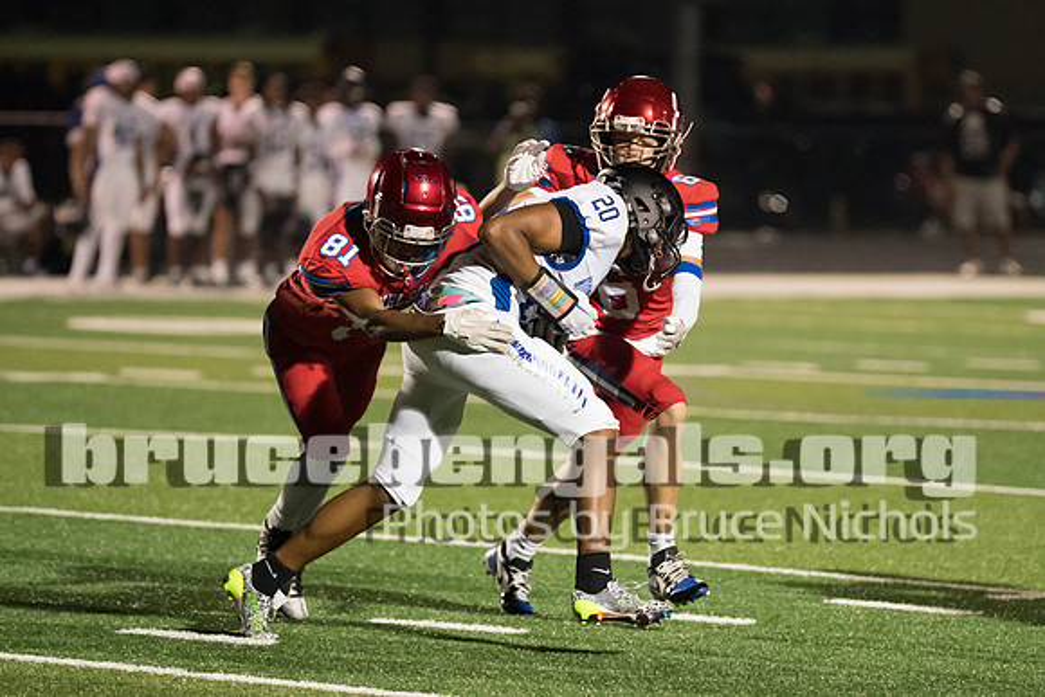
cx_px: 643
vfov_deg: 4.7
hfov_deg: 7.0
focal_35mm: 293
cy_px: 307
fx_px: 8506
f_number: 2.8
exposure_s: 1/1250
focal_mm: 200
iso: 10000
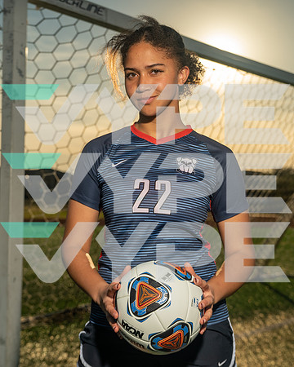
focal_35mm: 60
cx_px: 115
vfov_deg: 31.4
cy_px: 184
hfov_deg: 25.3
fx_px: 654
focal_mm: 42
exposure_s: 1/250
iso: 200
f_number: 4.5
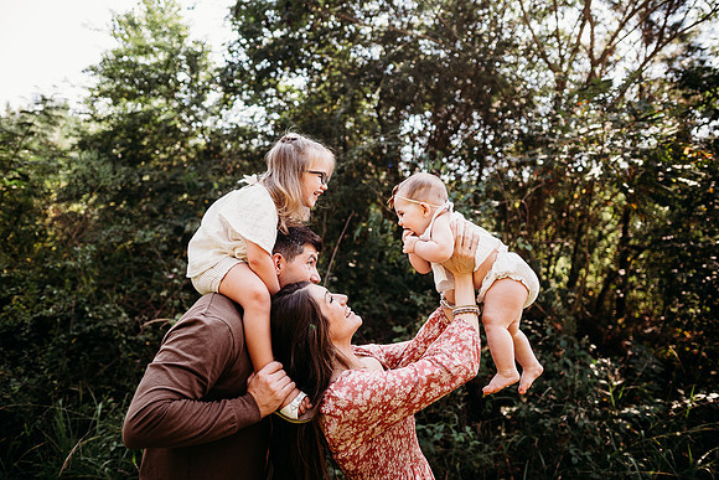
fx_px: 479
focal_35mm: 24
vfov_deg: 53.2
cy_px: 240
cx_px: 360
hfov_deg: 73.7
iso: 100
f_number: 2.2
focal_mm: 24
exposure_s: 1/320
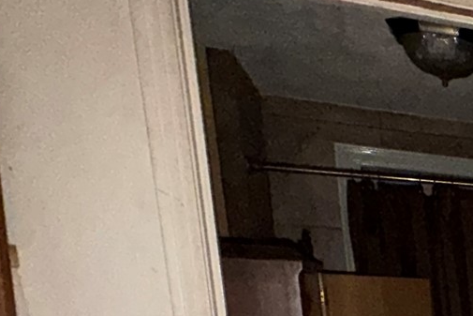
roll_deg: -1.3
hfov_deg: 22.3
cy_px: 470
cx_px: 826
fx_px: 775
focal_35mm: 59
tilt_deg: -13.3
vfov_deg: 20.0
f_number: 2.2
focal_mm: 2.22
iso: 320
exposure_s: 1/34
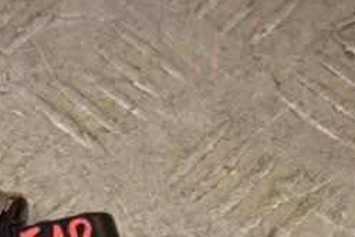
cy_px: 271
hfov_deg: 8.1
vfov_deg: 5.4
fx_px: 2486
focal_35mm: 252
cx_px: -61
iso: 800
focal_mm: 70
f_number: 9
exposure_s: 1/200
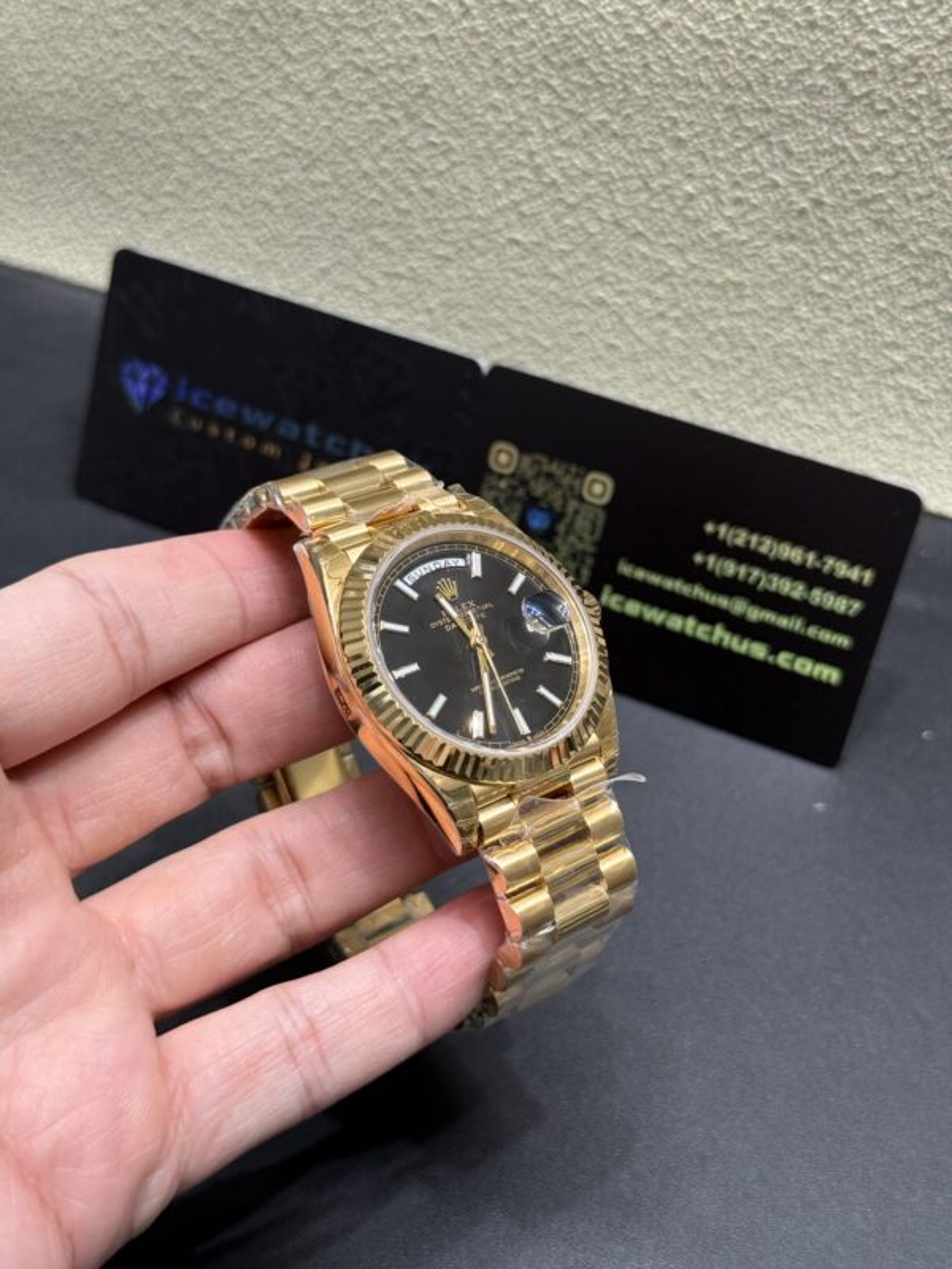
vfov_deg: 39.7
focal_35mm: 48
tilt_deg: -44.8
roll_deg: -1.8
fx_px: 1760
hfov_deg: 30.3
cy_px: 634
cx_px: 476
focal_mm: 6.76
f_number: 1.78
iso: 125
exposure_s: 1/100
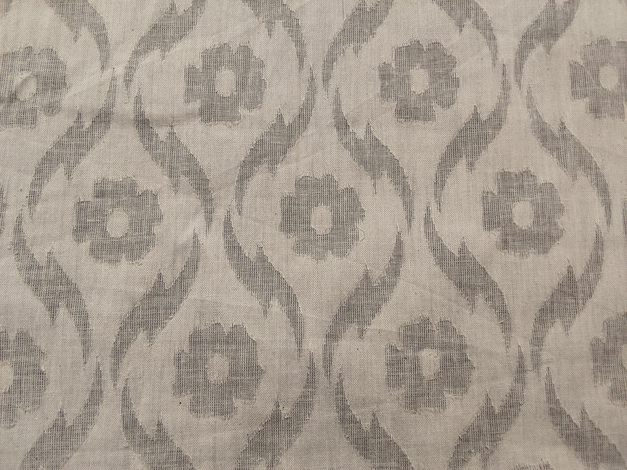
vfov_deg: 53.1
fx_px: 471
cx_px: 314
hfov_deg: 67.3
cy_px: 235
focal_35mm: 26
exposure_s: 1/100
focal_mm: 2.78
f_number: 2
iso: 80
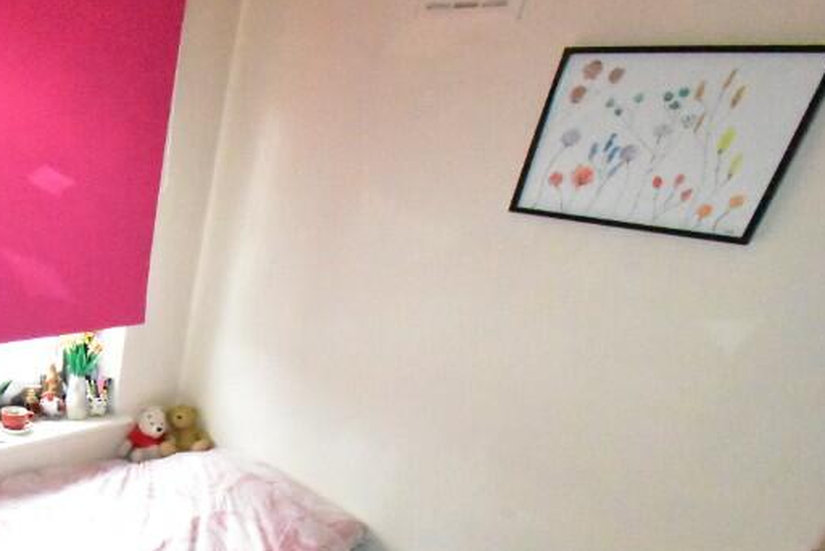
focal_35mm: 30
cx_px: 34
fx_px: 688
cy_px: 518
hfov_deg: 51.8
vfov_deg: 39.7
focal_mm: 10
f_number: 11
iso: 25600
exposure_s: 1/200
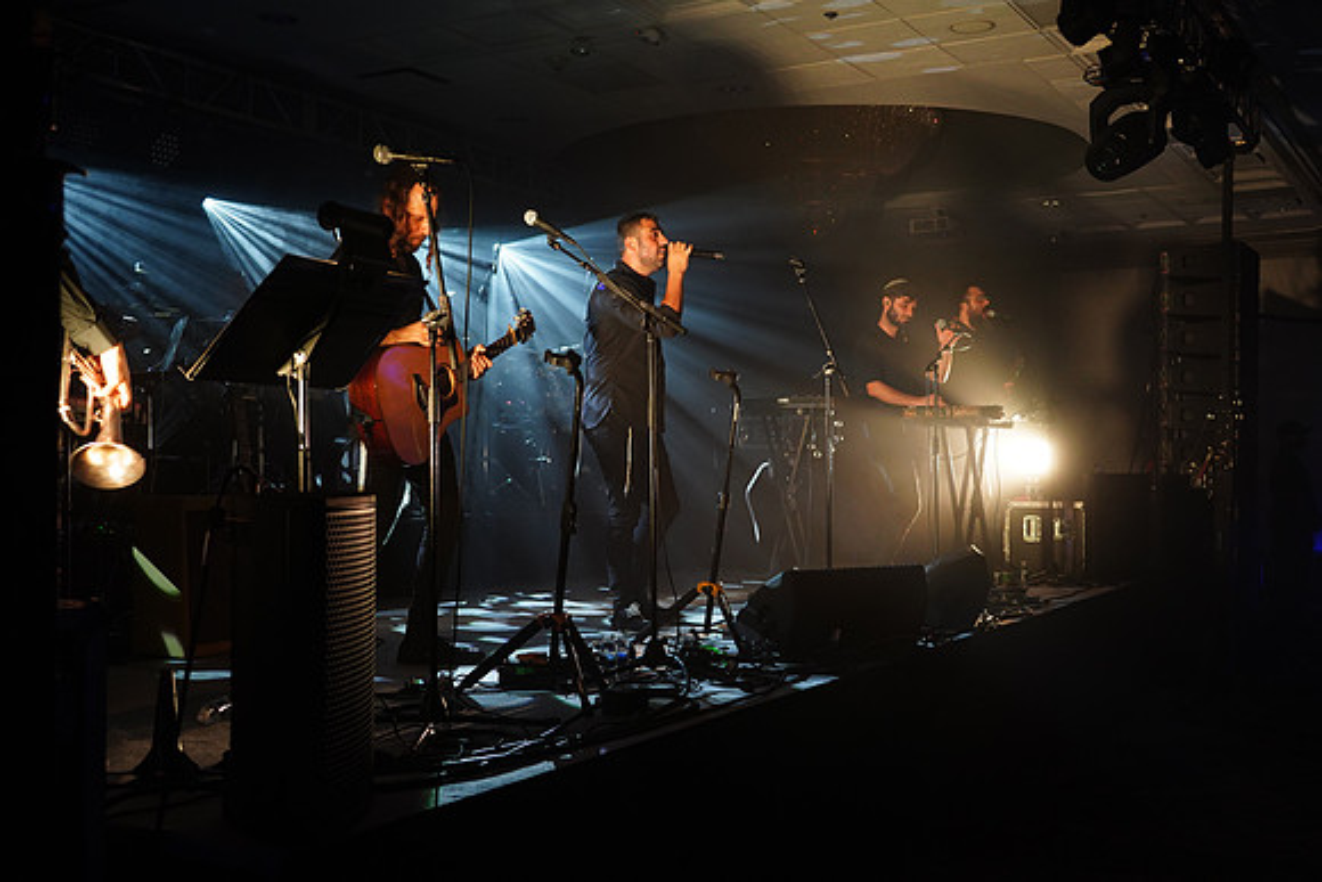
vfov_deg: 35.1
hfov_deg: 50.7
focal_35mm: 38
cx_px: 661
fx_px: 1396
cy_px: 441
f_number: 4.5
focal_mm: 38
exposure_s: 1/80
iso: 2500
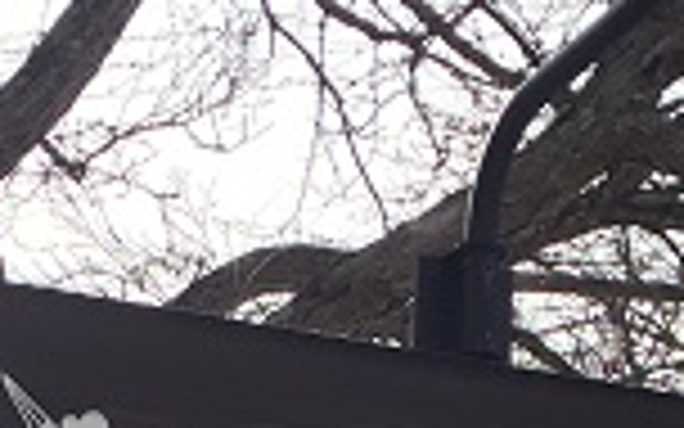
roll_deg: -1.4
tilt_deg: +2.8
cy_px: 1187
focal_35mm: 165
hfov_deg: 12.7
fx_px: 3076
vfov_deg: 7.2
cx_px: 196
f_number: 2.2
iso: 32
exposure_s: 1/842
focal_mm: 4.15
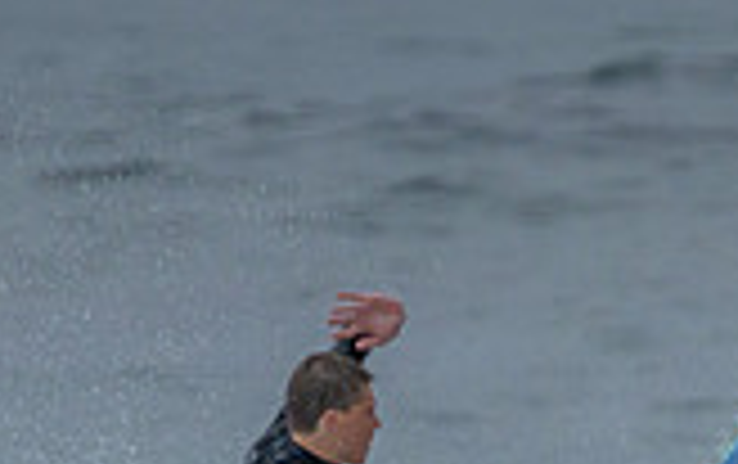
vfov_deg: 0.5
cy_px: 687
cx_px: 526
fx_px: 57944
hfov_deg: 0.7
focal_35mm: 2877
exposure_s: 1/1600
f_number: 11
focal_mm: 800
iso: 2200
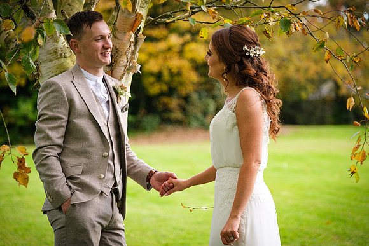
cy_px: 123
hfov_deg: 16.0
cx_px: 184
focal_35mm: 128
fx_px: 1312
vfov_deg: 10.7
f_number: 2.8
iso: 250
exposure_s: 1/500
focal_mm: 83.8
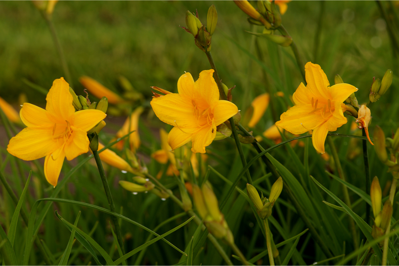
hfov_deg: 13.7
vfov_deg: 9.1
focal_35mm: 150
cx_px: 200
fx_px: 1662
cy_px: 133
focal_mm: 100
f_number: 5.6
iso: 125
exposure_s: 1/160
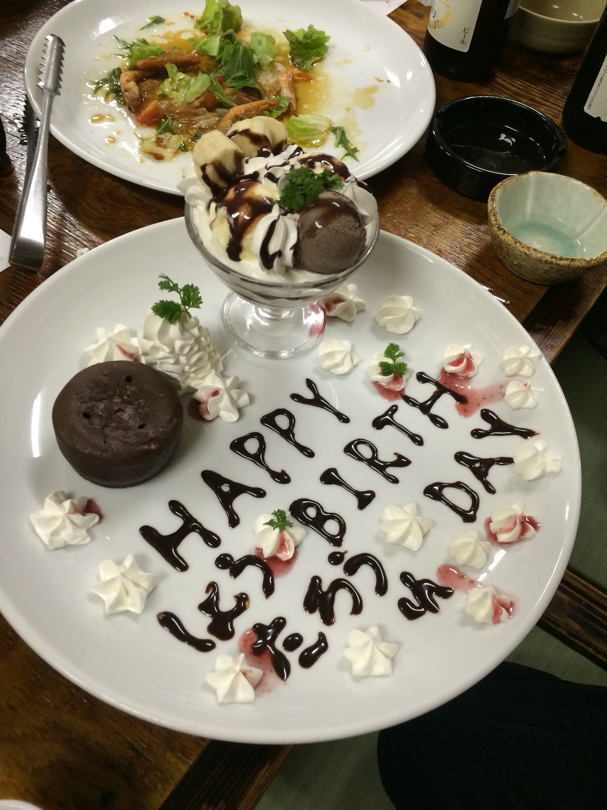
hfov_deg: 46.8
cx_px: 304
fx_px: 701
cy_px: 405
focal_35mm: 30
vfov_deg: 60.0
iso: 125
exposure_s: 1/30
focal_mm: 4.12
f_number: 2.2
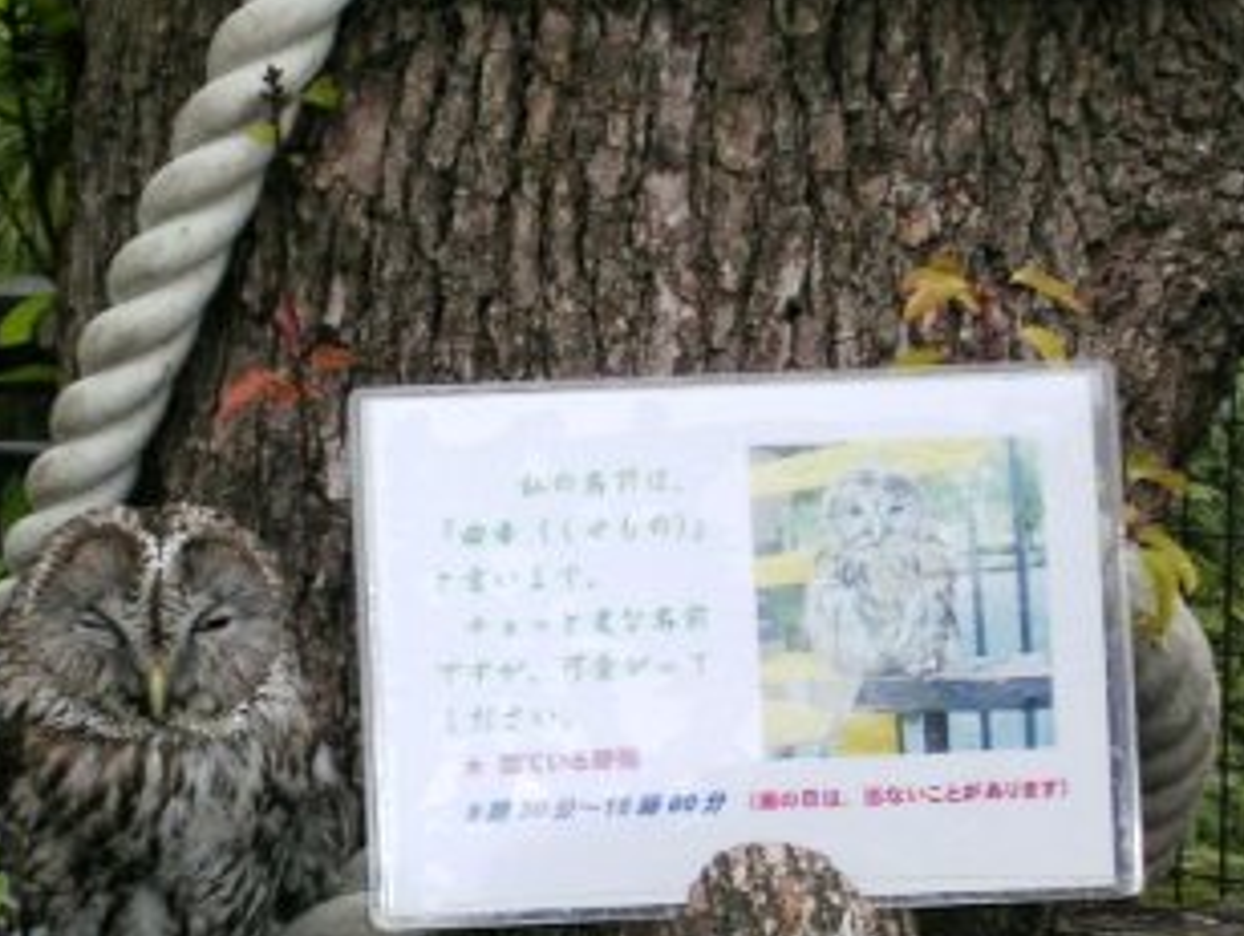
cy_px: 648
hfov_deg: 12.9
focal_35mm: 153
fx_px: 5505
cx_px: 425
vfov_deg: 9.7
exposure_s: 1/30
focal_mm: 16.2
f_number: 4.9
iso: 50
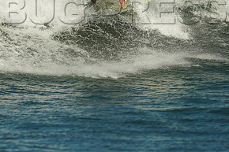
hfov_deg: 2.6
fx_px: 5086
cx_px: 42
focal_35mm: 800
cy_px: 3
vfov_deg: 1.7
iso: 100
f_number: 3.2
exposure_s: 1/1250
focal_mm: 400
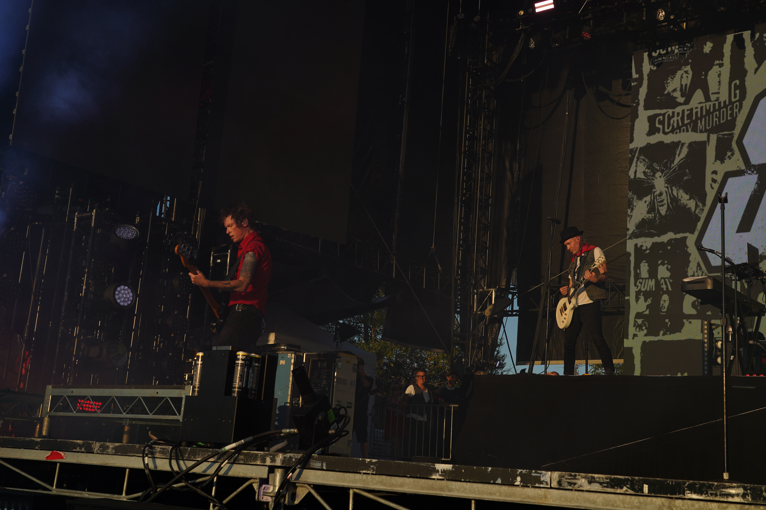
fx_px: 936
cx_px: 383
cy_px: 255
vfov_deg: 30.5
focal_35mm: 44
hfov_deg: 44.5
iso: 100
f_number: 8
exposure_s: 1/400
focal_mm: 44
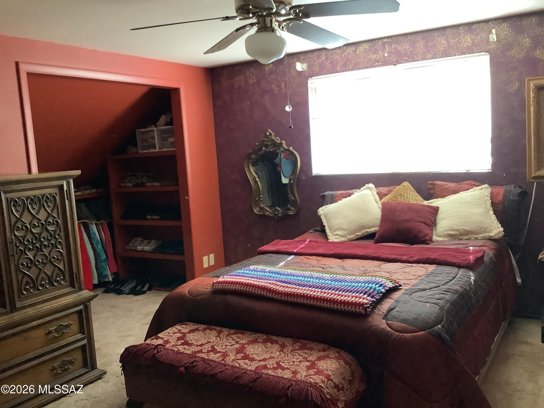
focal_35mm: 31
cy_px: 204
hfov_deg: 58.4
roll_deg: +3.8
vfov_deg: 45.4
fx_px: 487
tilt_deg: -8.0
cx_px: 272
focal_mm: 3.3
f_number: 2.4
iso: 250
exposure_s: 1/40
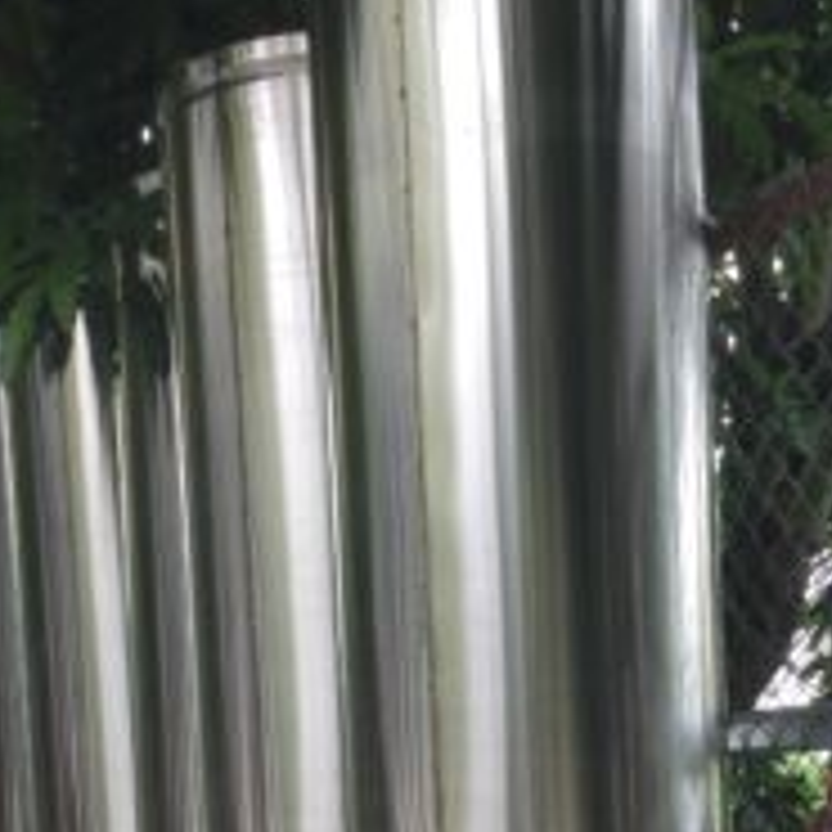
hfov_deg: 25.0
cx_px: 351
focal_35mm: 69
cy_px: 884
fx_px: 1876
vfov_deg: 23.6
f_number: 2.4
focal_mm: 3.3
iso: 25
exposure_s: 1/100
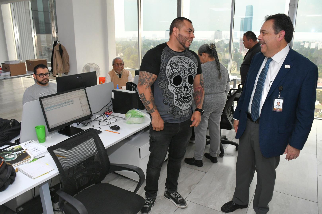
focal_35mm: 27
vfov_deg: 47.9
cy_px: 107
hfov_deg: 67.4
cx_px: 161
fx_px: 241
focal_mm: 18
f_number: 6.3
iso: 2000
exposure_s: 1/250
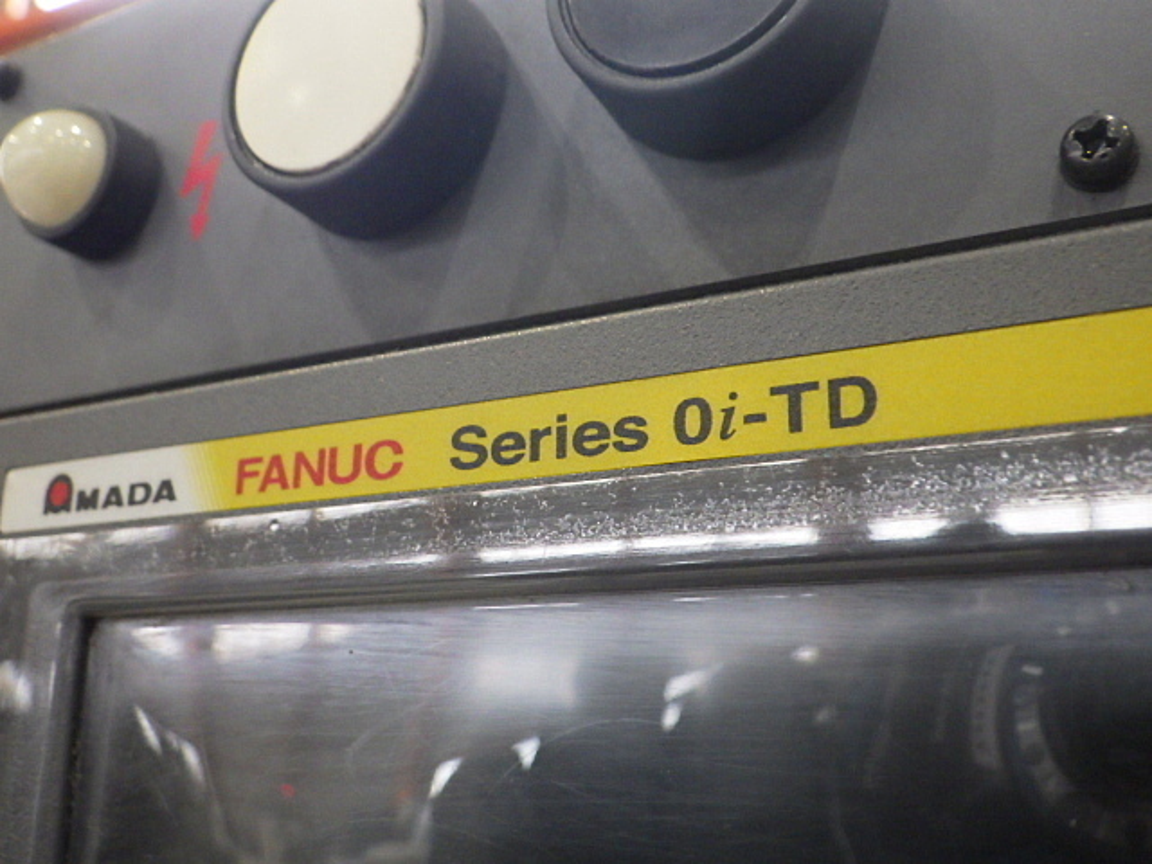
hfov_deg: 54.0
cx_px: 576
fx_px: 1131
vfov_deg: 41.8
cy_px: 432
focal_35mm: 34
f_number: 3.8
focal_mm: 6.1
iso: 1250
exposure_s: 1/50
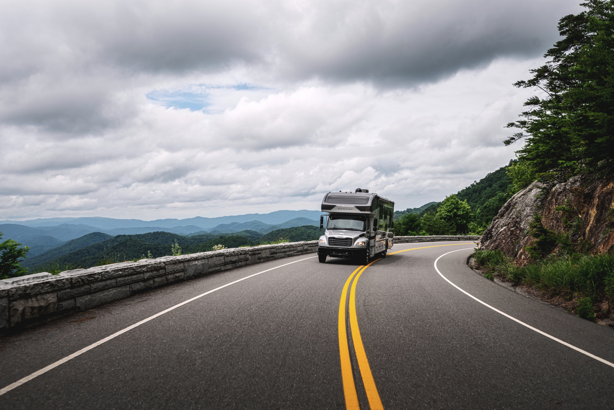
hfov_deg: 61.9
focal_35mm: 30
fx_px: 512
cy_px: 205
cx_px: 307
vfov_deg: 43.6
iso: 40
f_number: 4
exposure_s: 1/500
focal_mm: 30
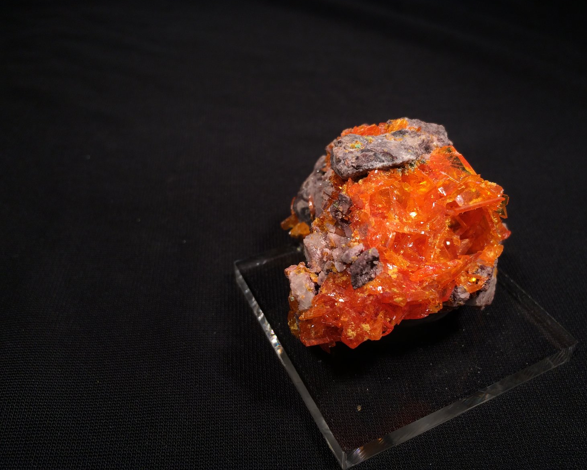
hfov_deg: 57.1
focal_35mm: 31
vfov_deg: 47.1
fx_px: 539
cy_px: 236
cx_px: 315
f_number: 2.2
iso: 32
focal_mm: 4.15
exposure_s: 1/146
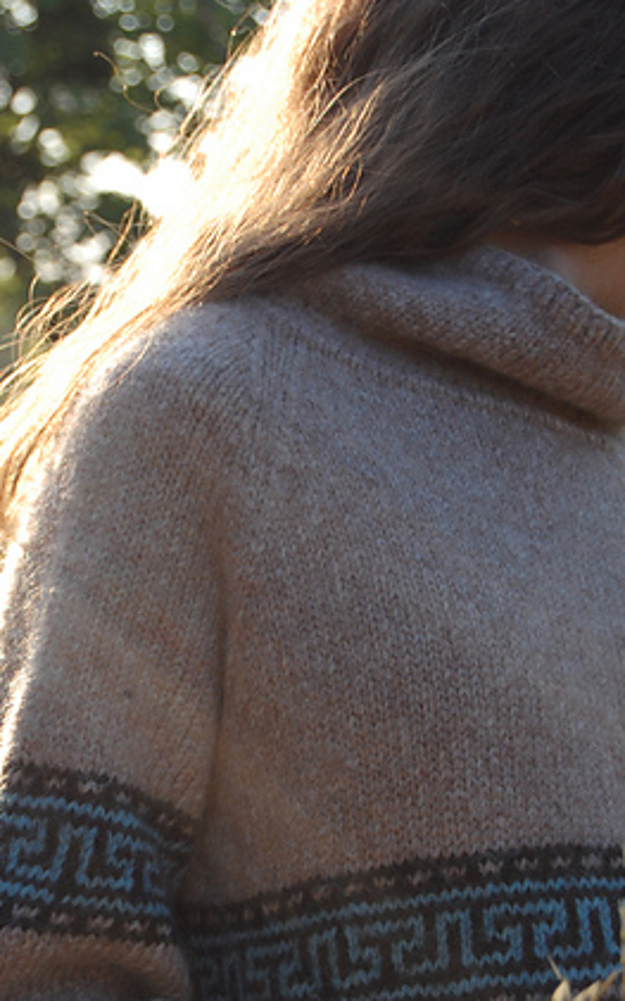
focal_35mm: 128
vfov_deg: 16.3
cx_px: 238
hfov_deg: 10.2
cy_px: 699
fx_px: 3483
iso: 400
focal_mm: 55
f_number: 7.1
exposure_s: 1/250
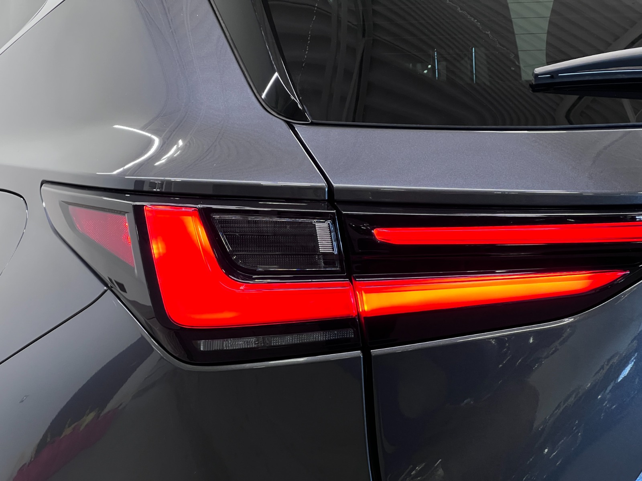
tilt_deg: -8.6
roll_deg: +1.3
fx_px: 1428
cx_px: 321
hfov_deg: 25.3
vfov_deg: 19.1
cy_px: 240
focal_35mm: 77
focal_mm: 9
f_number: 2.8
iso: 160
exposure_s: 1/60
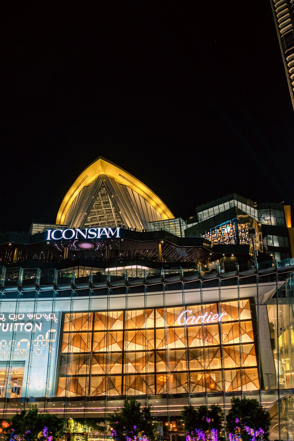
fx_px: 429
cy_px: 220
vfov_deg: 54.4
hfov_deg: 37.9
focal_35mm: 35
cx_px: 147
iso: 640
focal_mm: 23
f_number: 1.4
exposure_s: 1/125
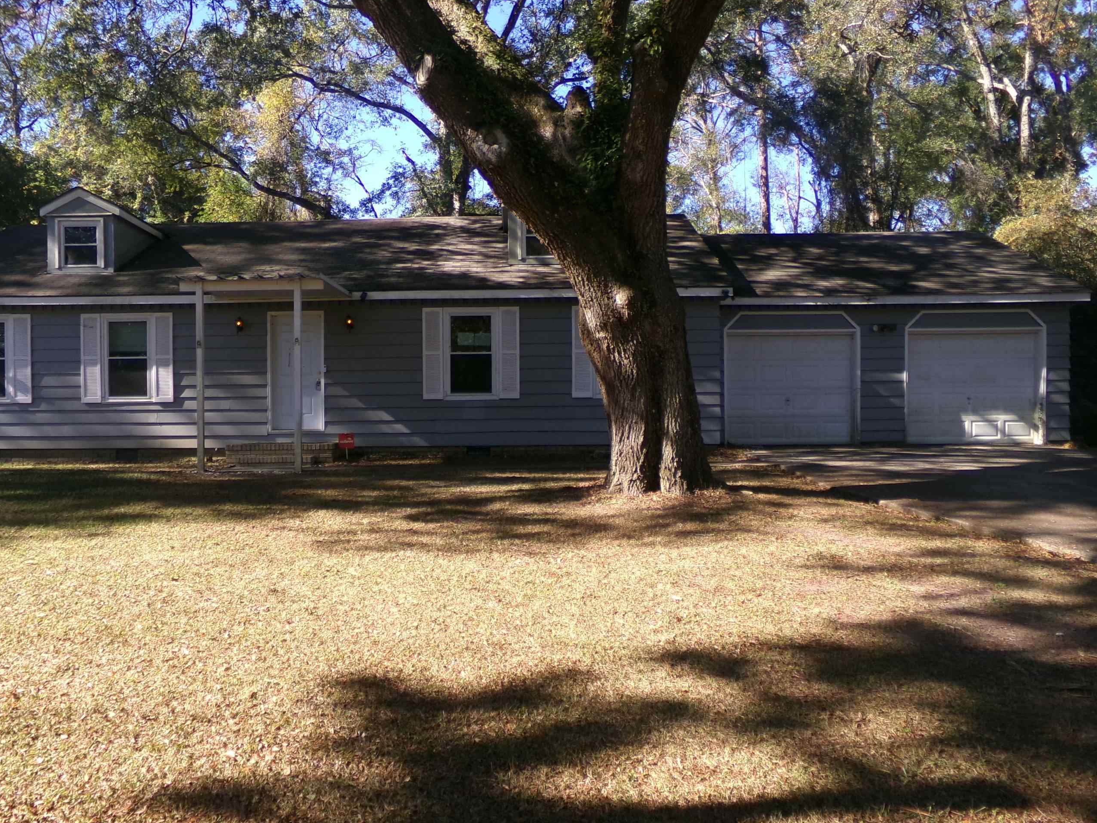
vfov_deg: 48.2
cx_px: 482
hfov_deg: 61.5
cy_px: 451
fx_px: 919
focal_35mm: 29
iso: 100
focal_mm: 4.3
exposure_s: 1/240
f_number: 3.7
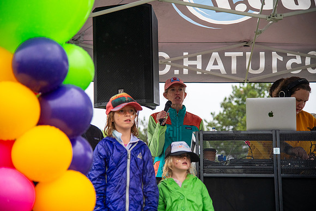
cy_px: 106
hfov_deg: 24.1
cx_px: 158
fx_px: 741
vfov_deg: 16.2
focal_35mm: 84
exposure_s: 1/1250
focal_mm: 82
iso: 2000
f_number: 4
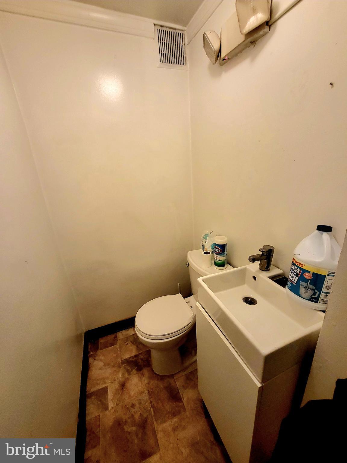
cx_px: 174
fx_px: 174
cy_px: 232
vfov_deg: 106.2
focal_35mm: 13
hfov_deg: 89.9
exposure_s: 1/30
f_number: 2.2
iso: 640
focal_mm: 1.74
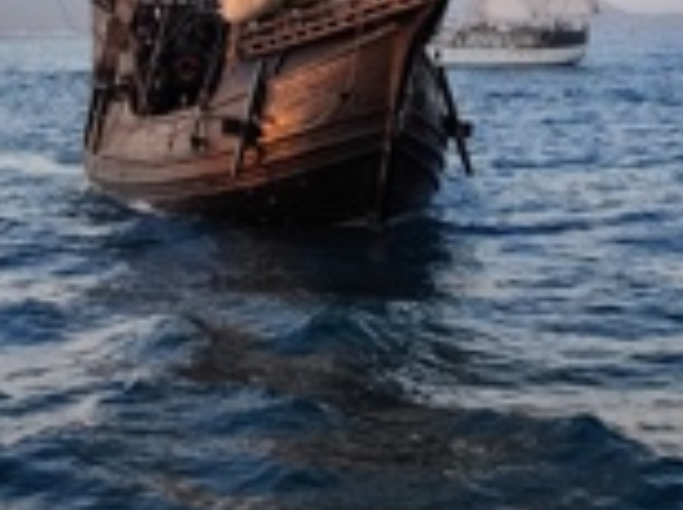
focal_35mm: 65
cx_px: 271
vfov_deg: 20.7
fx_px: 1281
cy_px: -133
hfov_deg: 29.8
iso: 68
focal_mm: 5.96
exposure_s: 1/100
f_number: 1.75
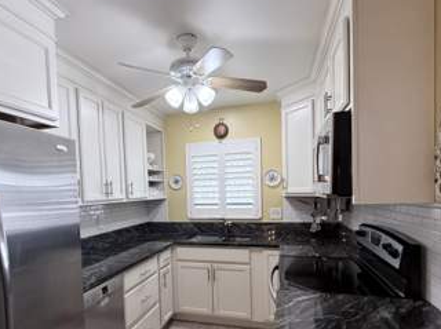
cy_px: 203
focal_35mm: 21
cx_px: 203
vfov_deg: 62.5
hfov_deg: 78.9
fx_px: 267
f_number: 2.2
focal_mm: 2.22
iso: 200
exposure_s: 1/120
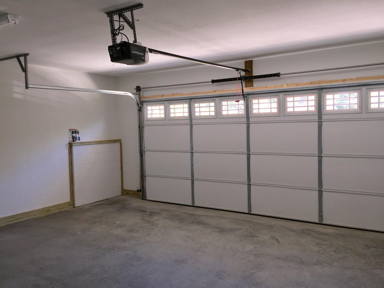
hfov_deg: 61.7
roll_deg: +1.1
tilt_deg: -3.4
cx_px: 192
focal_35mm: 29
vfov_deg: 48.2
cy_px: 144
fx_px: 322
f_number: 2.2
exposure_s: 1/46
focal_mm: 4.15
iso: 32
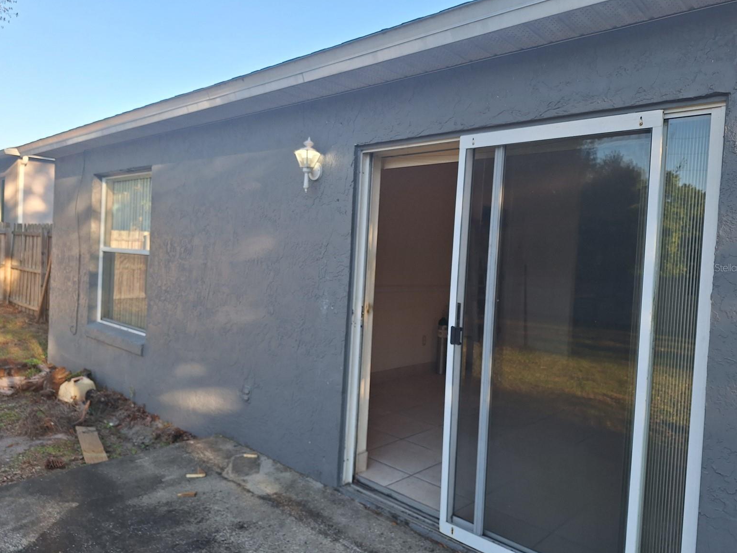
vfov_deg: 56.8
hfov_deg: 71.6
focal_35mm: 24
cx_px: 375
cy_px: 267
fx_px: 511
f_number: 1.8
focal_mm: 5.54
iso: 40
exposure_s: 1/282
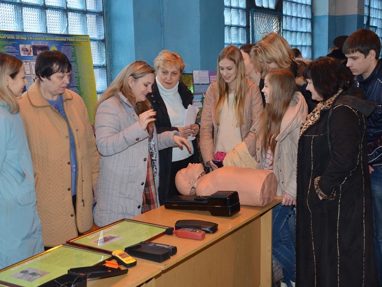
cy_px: 143
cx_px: 184
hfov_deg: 40.4
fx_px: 519
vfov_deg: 30.9
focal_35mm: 47
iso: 500
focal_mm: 26
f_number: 3.8
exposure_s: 1/60
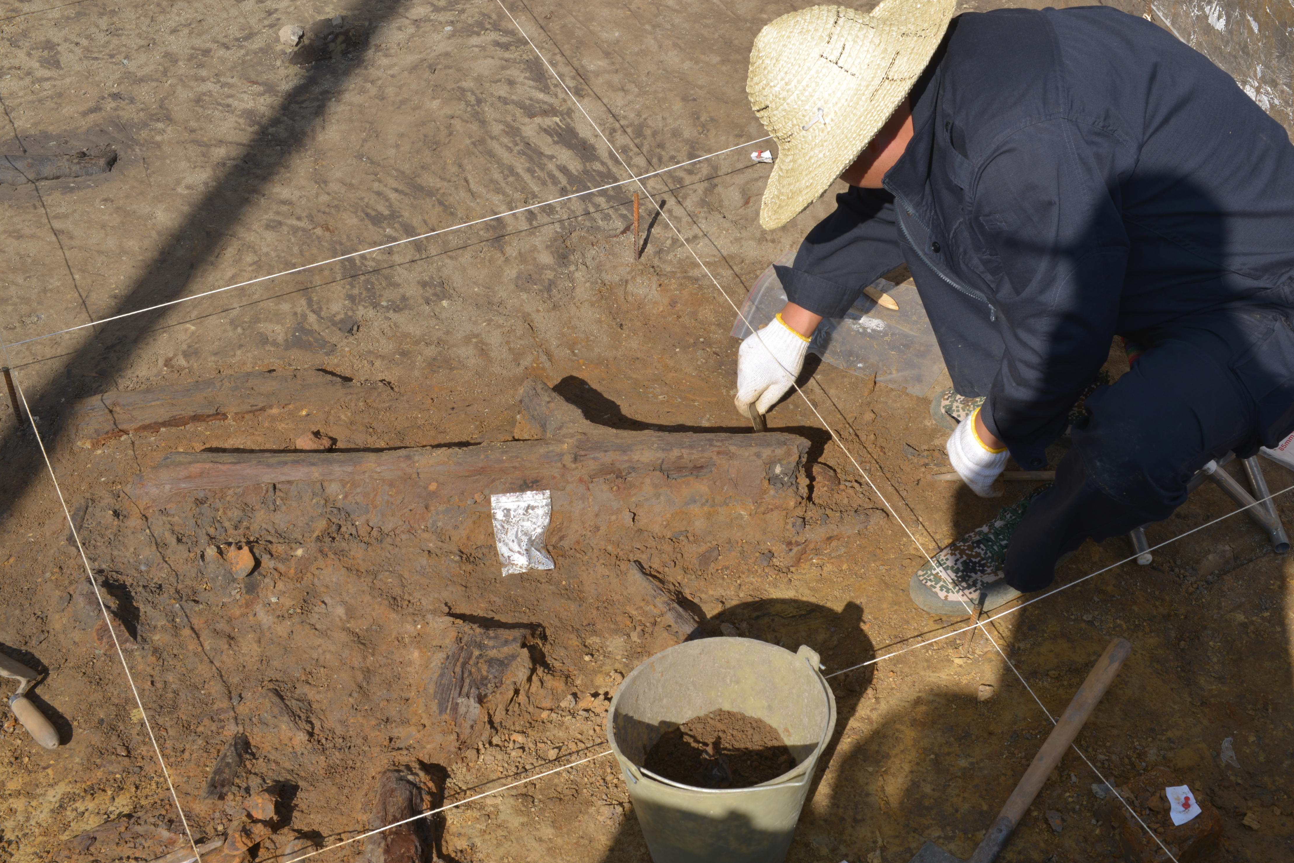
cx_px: 699
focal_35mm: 51
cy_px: 412
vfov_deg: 26.5
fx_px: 1833
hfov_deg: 38.9
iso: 100
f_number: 13
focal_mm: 45
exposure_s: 1/90
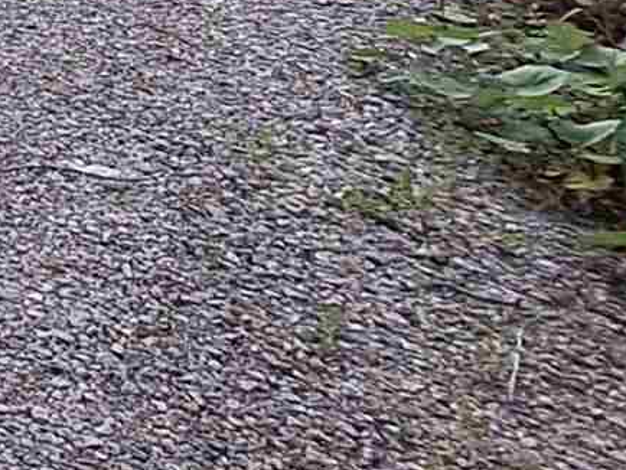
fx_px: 1665
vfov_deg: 13.4
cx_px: -952
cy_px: -528
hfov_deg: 13.7
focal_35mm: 92
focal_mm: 1.74
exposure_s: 1/60
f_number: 2.2
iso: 64
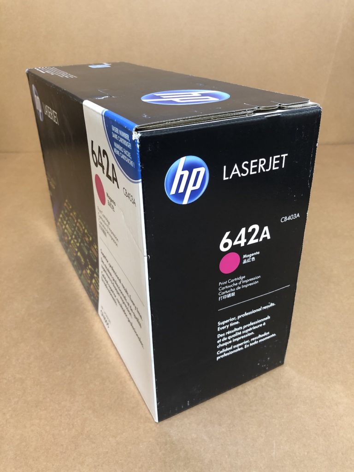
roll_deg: -3.1
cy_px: 236
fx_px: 382
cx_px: 177
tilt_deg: -29.2
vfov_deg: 63.4
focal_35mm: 28
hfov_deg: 49.7
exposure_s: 1/15
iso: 64
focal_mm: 4
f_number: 1.8
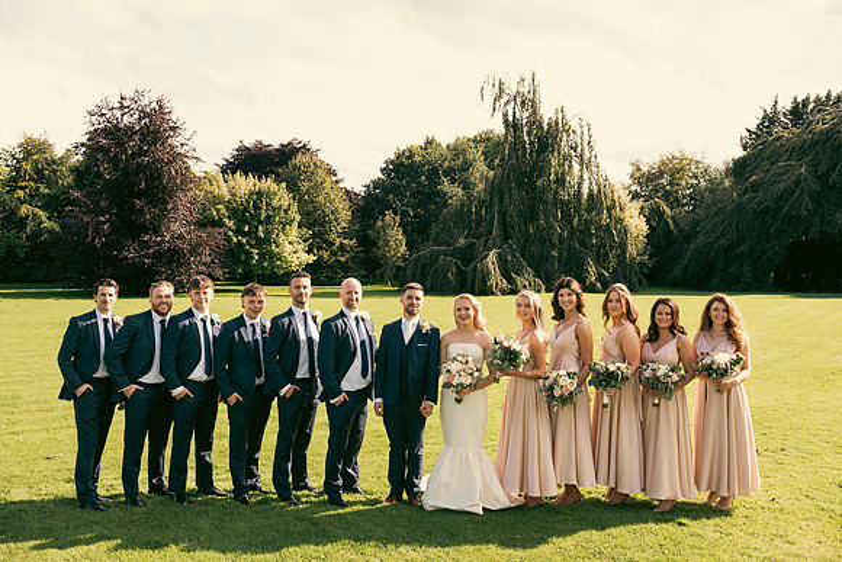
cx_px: 421
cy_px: 281
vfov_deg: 38.9
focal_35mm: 34
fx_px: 795
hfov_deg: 55.8
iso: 100
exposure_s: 1/320
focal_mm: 34
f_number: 5
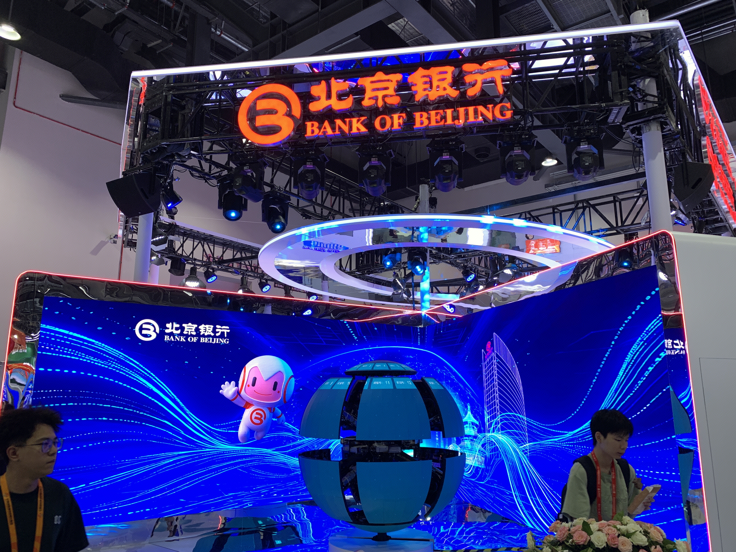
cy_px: 276
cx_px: 368
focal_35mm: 26
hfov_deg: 67.3
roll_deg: -0.5
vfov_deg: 53.1
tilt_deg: +12.6
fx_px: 553
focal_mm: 4.25
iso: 40
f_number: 1.8
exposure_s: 1/101
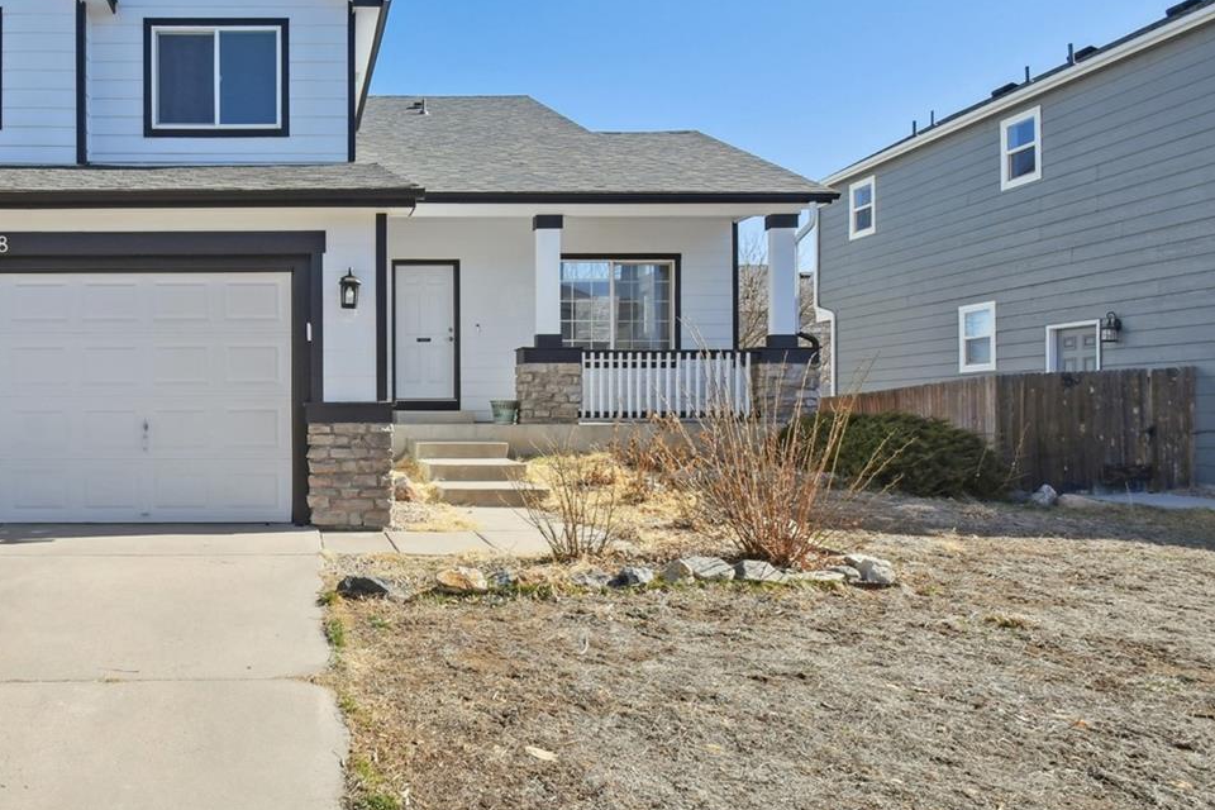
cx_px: 315
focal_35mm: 25
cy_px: 505
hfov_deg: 67.3
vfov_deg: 50.8
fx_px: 844
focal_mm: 10
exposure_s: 1/640
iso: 400
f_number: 11
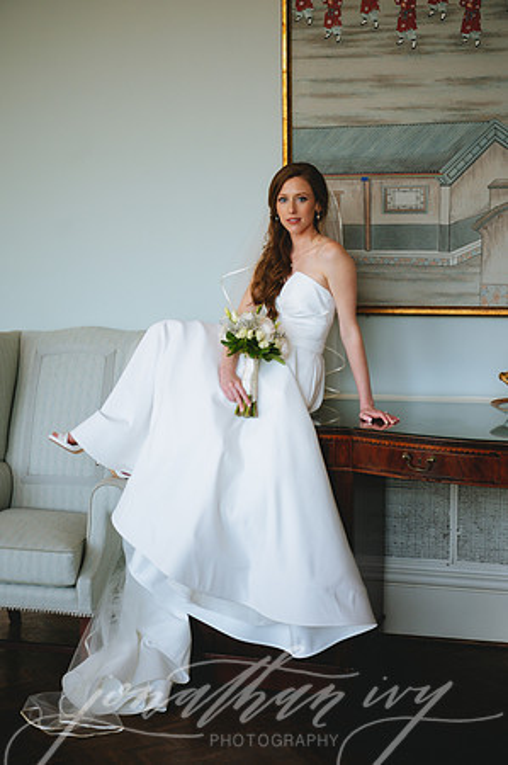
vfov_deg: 38.2
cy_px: 382
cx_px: 254
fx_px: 1103
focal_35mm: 52
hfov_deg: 25.9
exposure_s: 1/100
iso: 500
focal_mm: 52
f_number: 2.8
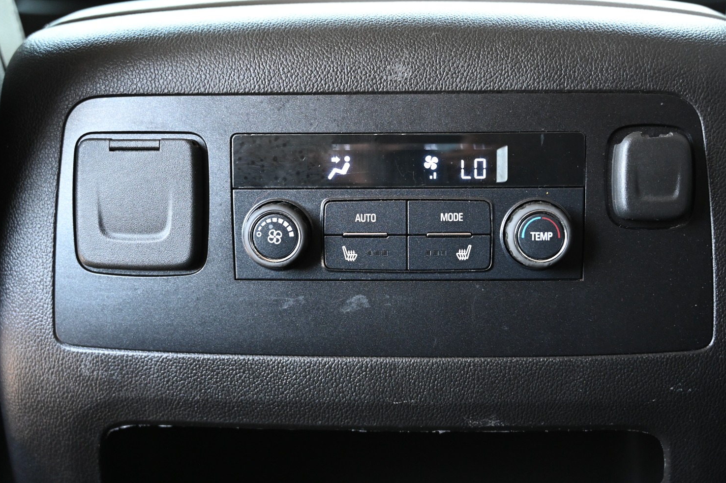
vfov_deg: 30.5
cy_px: 219
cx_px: 379
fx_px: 887
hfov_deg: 44.5
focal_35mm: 44
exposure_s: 1/100
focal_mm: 40
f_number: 4
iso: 3200
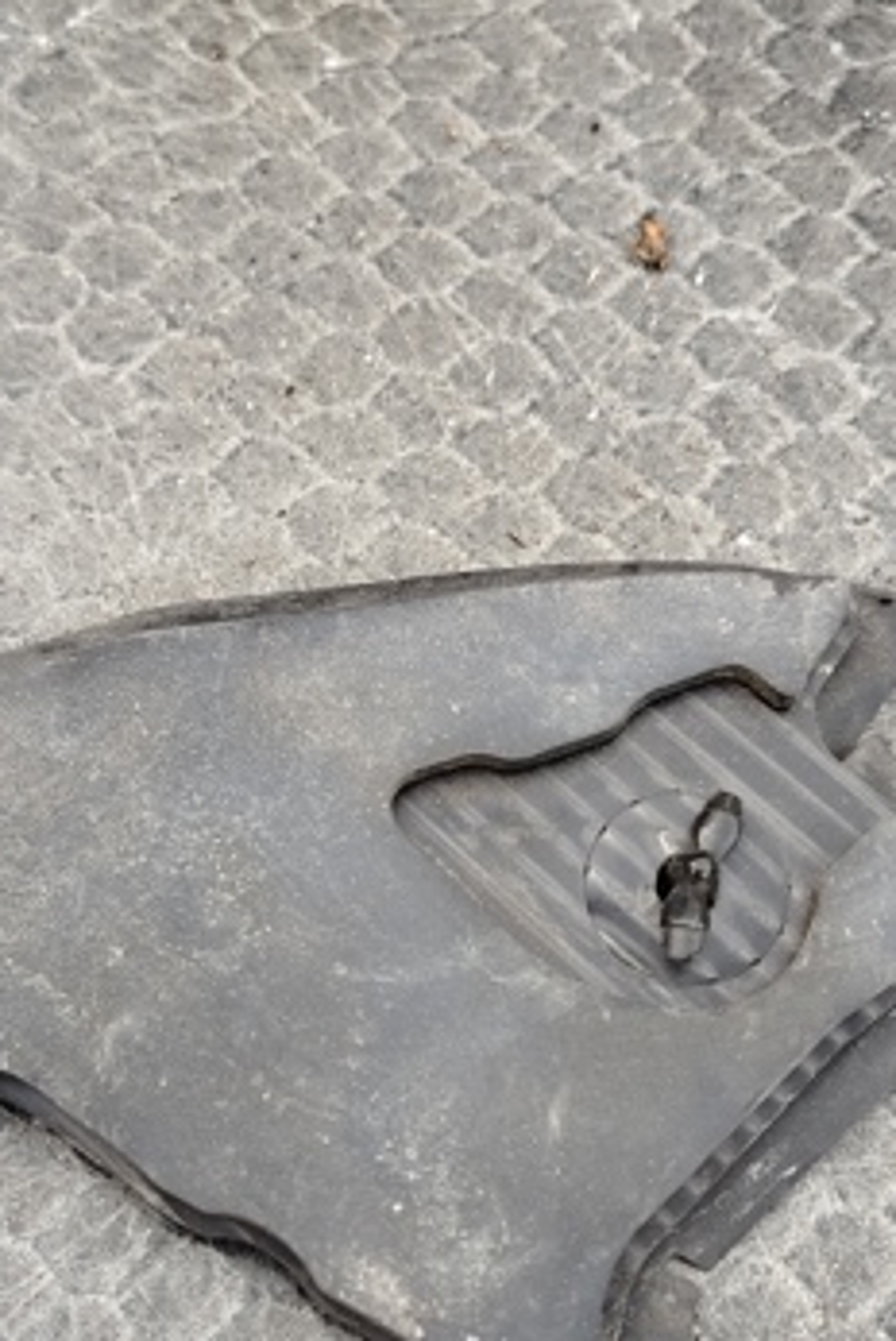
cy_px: 908
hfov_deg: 29.2
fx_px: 1714
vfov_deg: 42.1
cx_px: 321
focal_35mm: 46
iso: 80
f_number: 1.7
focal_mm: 5.31
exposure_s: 1/50
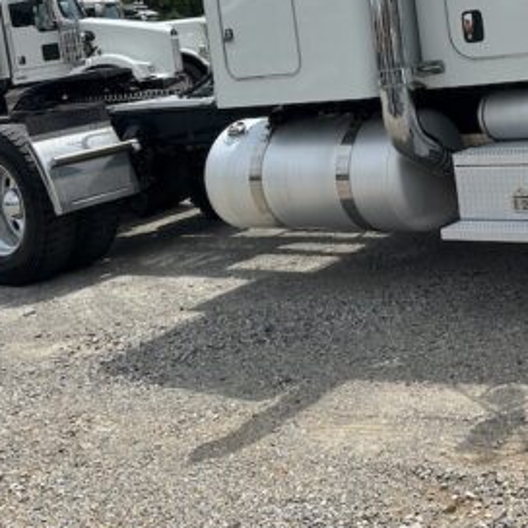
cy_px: 21
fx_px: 1035
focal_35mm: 60
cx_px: 536
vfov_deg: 27.3
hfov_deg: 26.9
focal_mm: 6.86
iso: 80
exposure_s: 1/8929
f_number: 1.78
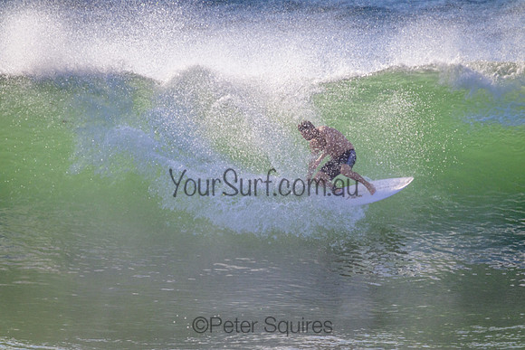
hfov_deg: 2.6
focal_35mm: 800
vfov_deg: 1.7
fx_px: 11669
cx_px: 262
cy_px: 175
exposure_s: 1/2000
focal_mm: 800
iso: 1000
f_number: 11
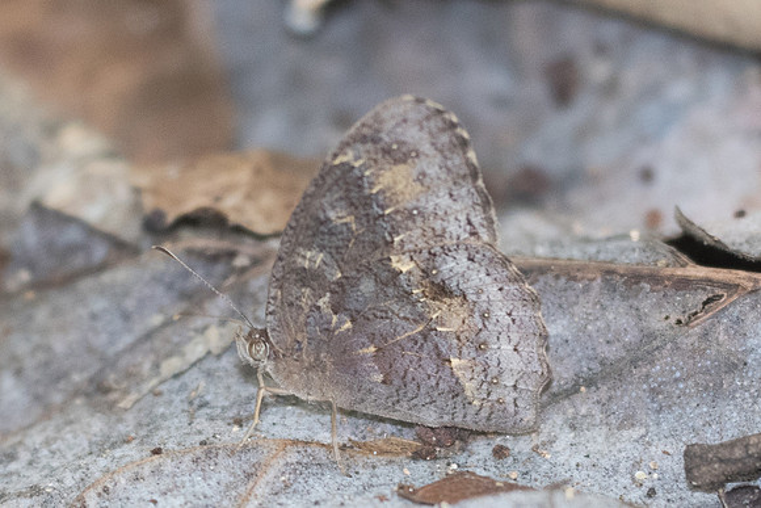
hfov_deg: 2.9
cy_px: 350
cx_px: 380
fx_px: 15035
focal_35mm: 711
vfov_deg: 1.9
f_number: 3.2
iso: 800
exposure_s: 1/250
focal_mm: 150
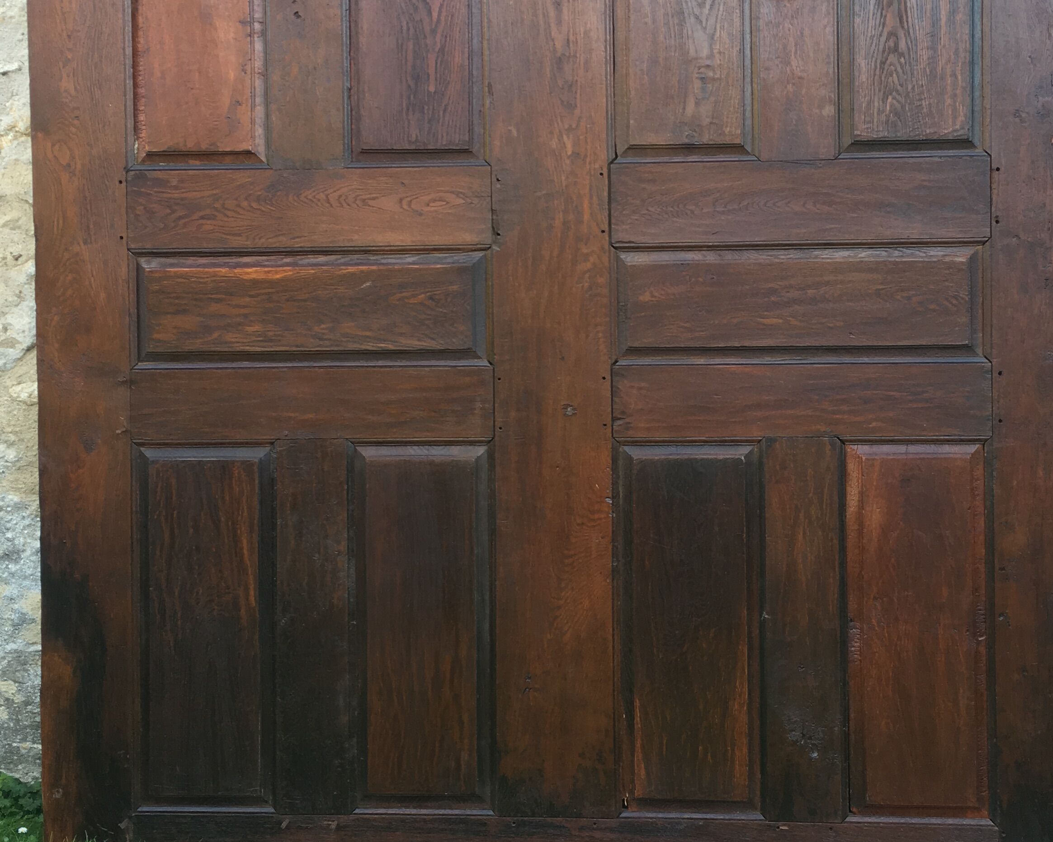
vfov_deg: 30.8
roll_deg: +0.6
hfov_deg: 38.0
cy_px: 339
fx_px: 1527
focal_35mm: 49
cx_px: 575
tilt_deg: -2.6
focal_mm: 4.15
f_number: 2.2
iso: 32
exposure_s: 1/50
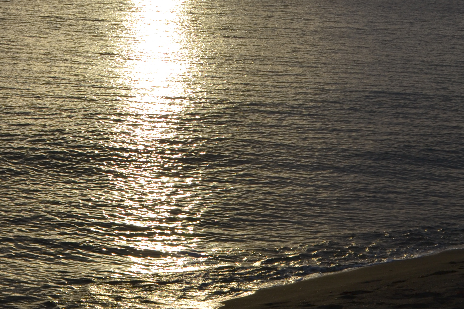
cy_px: 18
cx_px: 180
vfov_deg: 15.0
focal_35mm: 90
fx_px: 1160
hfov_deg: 22.6
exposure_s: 1/200
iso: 100
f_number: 9
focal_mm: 24
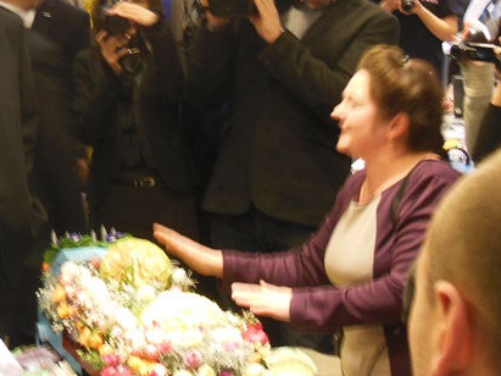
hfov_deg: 18.2
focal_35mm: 107
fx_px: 1548
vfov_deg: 13.8
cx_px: 74
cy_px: 78
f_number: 5
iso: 400
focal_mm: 10.7
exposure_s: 1/10
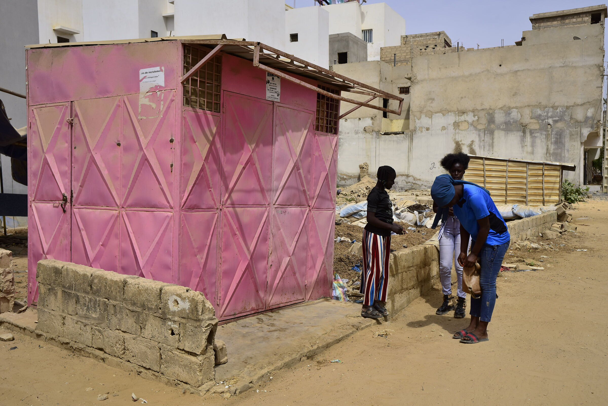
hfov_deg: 54.4
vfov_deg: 37.9
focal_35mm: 35
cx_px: 304
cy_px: 203
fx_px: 591
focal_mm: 35
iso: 200
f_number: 10
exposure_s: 1/400
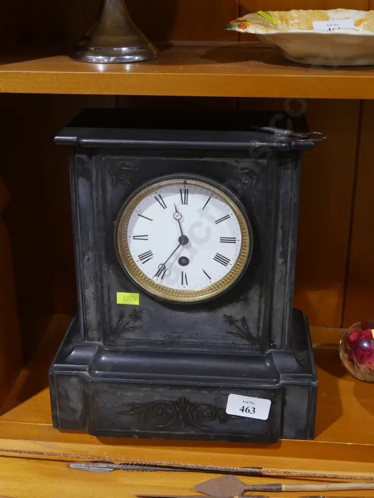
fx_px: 720
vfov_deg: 38.2
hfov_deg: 29.1
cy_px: 249
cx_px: 187
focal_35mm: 50
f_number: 5.3
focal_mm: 25
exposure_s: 1/60
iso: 1000
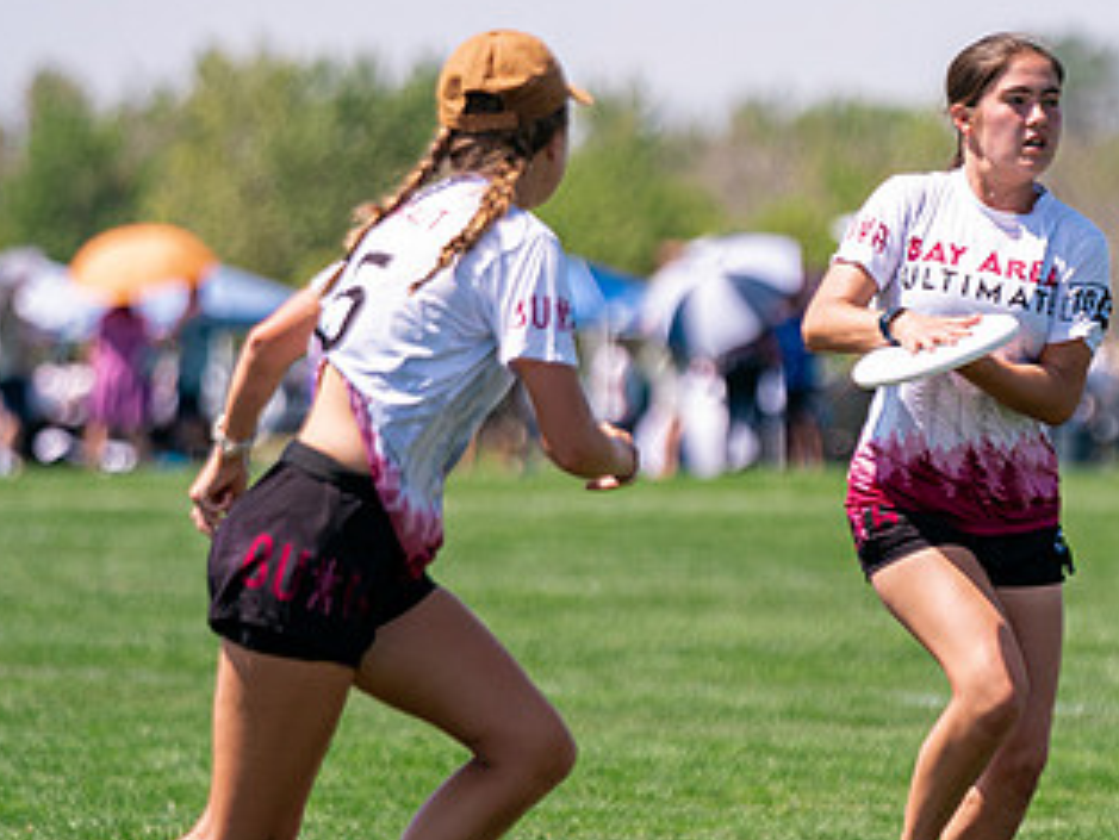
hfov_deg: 4.0
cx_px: 946
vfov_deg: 3.0
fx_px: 15846
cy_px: 452
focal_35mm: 490
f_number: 3.2
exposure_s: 1/4000
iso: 320
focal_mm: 200
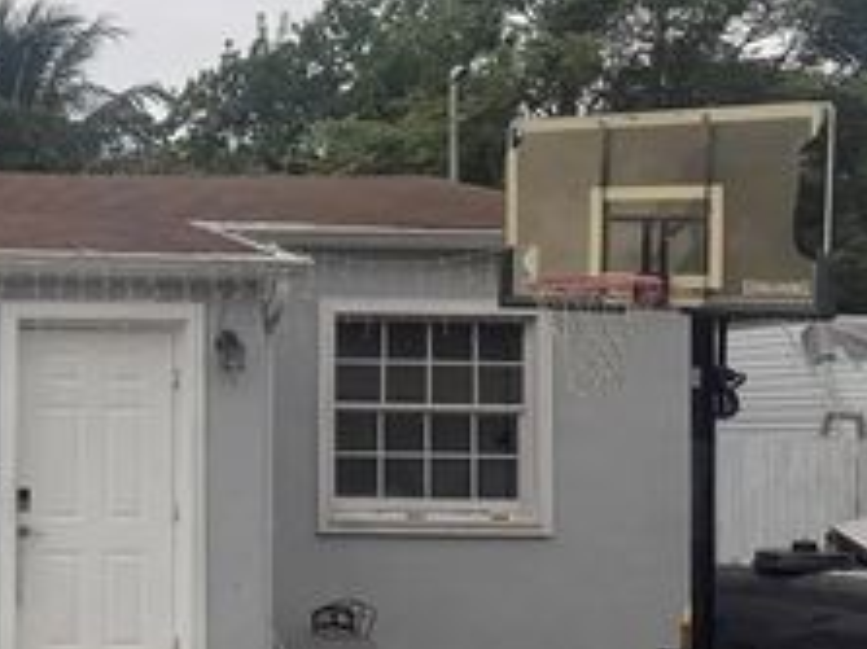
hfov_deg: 24.7
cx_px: -245
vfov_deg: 21.3
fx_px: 1727
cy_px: 365
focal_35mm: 69
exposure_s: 1/1211
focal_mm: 6.76
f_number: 1.78
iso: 80
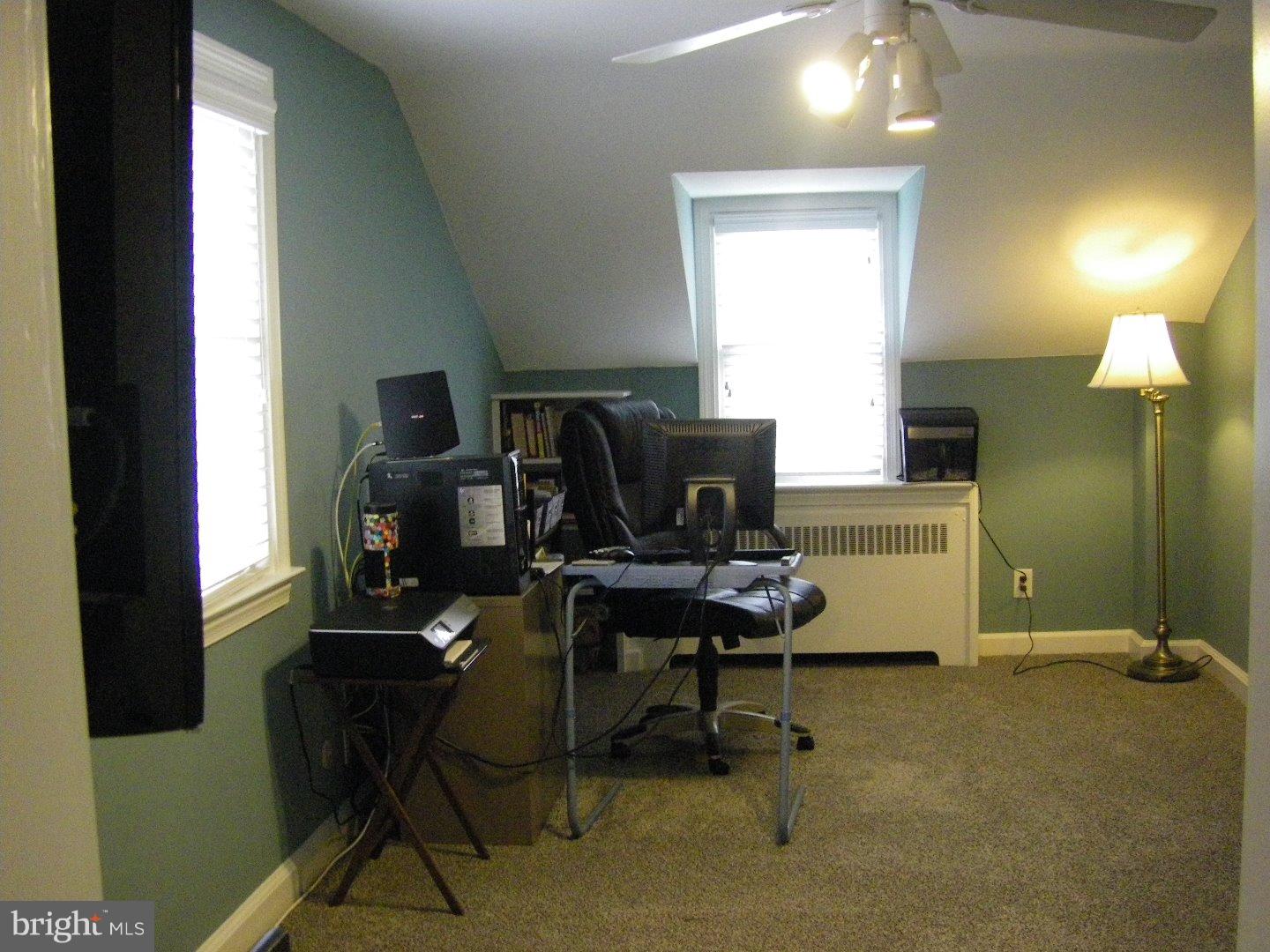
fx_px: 1394
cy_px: 476
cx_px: 635
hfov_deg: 49.0
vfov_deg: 37.7
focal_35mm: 38
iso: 800
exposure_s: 1/50
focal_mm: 6.3
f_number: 3.5
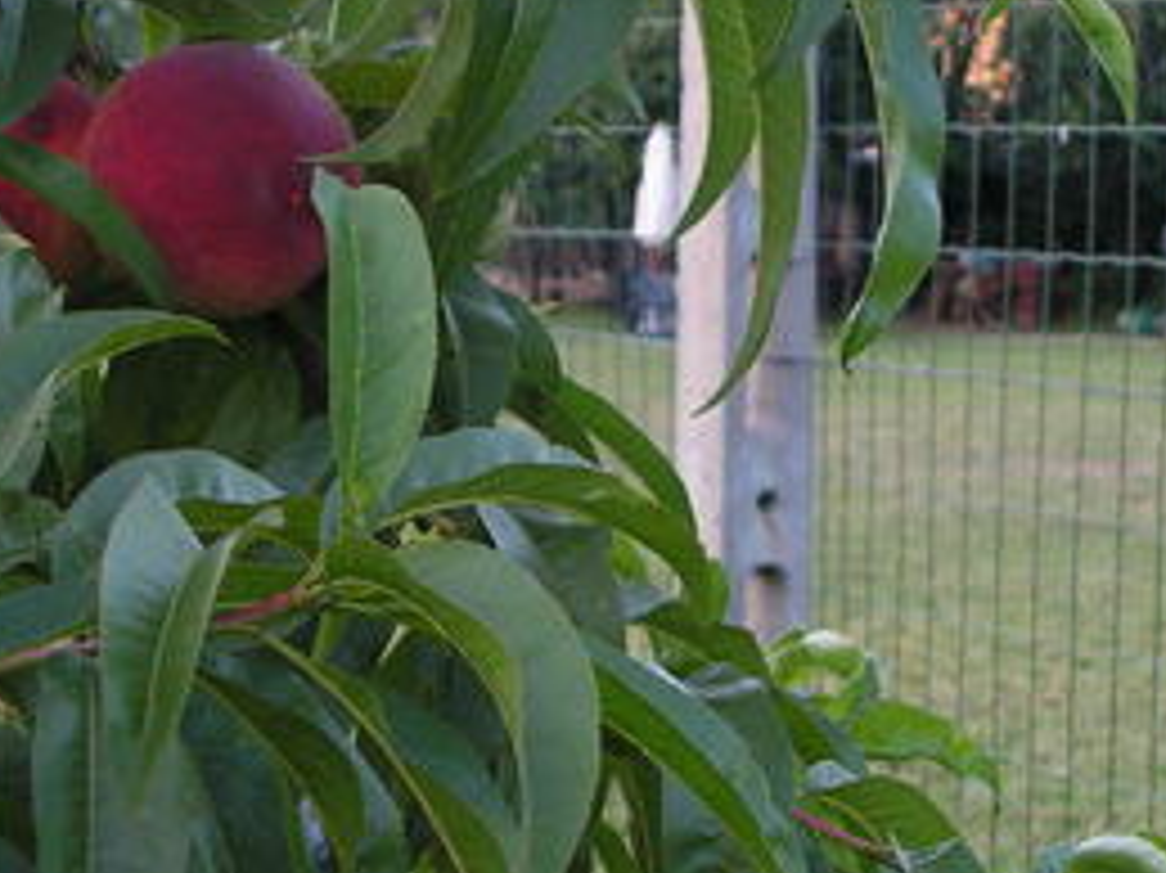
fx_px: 3333
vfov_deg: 14.9
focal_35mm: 99
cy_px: 335
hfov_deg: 19.8
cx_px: 698
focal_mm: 8.1
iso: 100
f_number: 3.2
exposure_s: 1/40
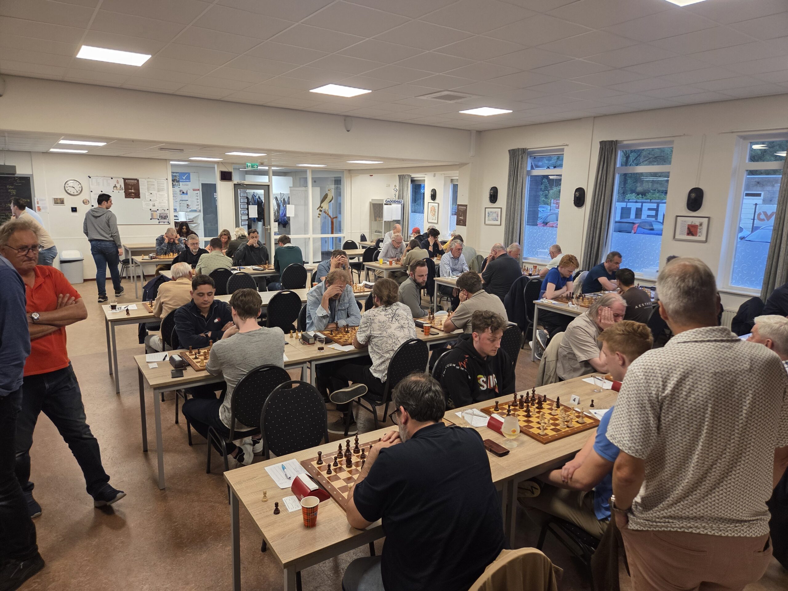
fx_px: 524
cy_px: 296
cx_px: 394
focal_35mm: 23
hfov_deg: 73.9
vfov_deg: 58.9
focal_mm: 5.4
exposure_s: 1/100
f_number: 1.8
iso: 250
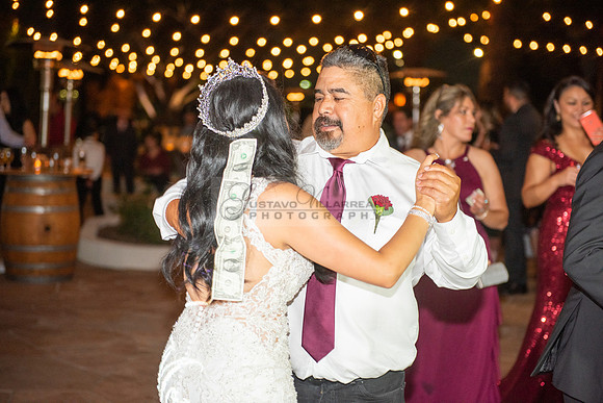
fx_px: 1173
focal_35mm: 70
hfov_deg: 28.8
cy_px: 202
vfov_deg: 19.5
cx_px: 302
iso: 1250
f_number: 2.8
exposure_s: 1/125
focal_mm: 70
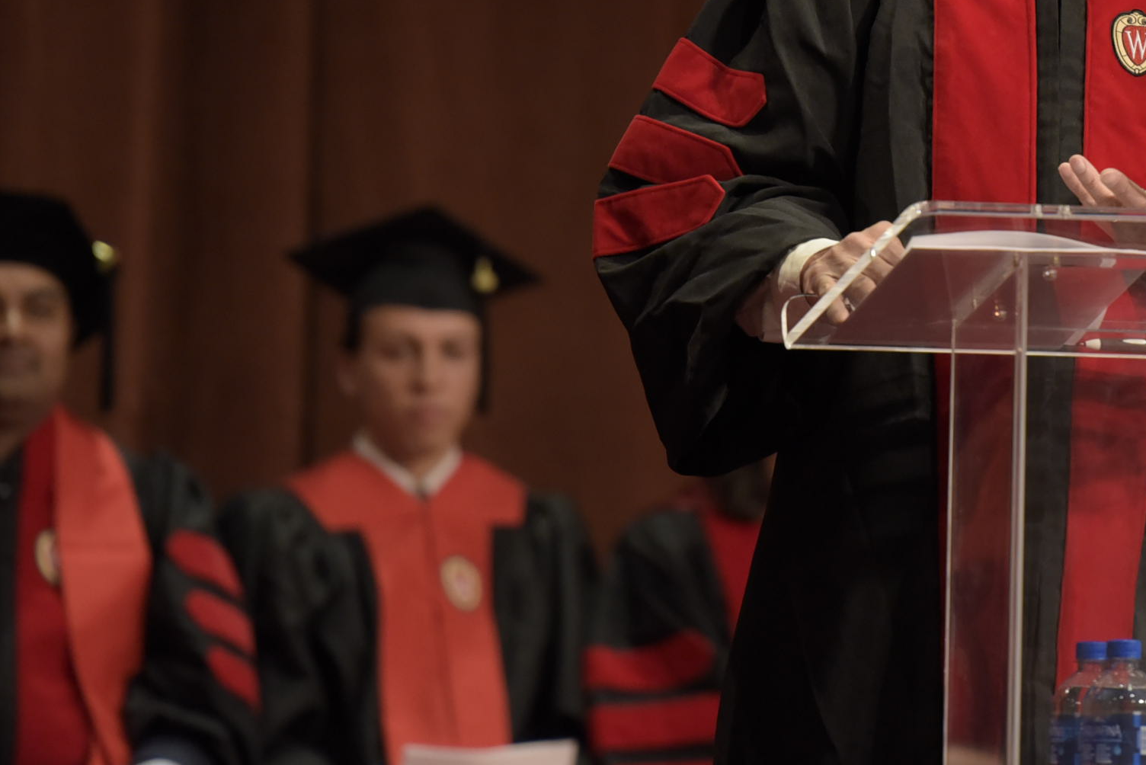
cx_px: 962
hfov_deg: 5.1
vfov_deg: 3.4
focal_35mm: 400
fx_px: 12738
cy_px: 98
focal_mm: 200
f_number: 2.8
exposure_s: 1/200
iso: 2500
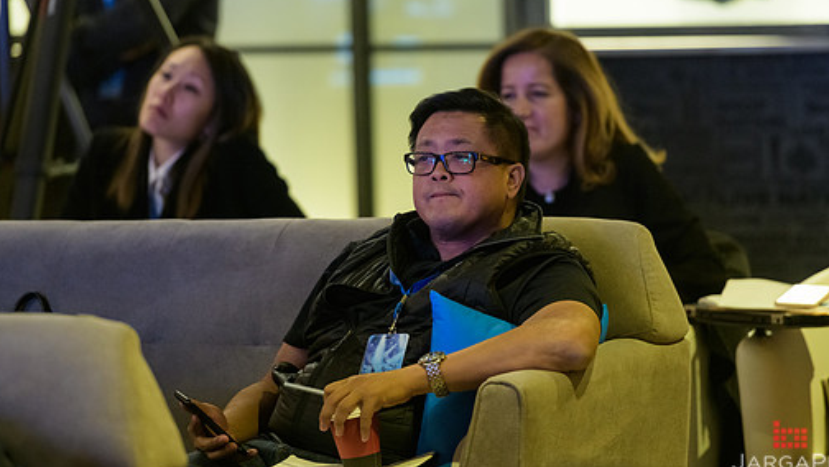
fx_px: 5300
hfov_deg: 8.9
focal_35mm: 241
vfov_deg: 5.0
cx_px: 413
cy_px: 188
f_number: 3.2
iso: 3200
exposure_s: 1/60
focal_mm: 200
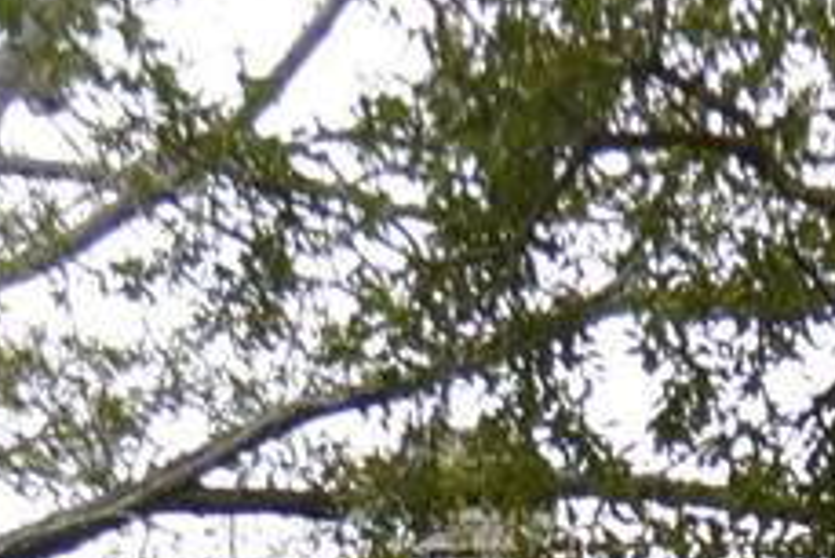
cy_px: 1468
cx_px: 1342
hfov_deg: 8.3
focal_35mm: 243
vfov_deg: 5.4
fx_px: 5635
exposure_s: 1/125
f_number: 4.5
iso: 180
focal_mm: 29
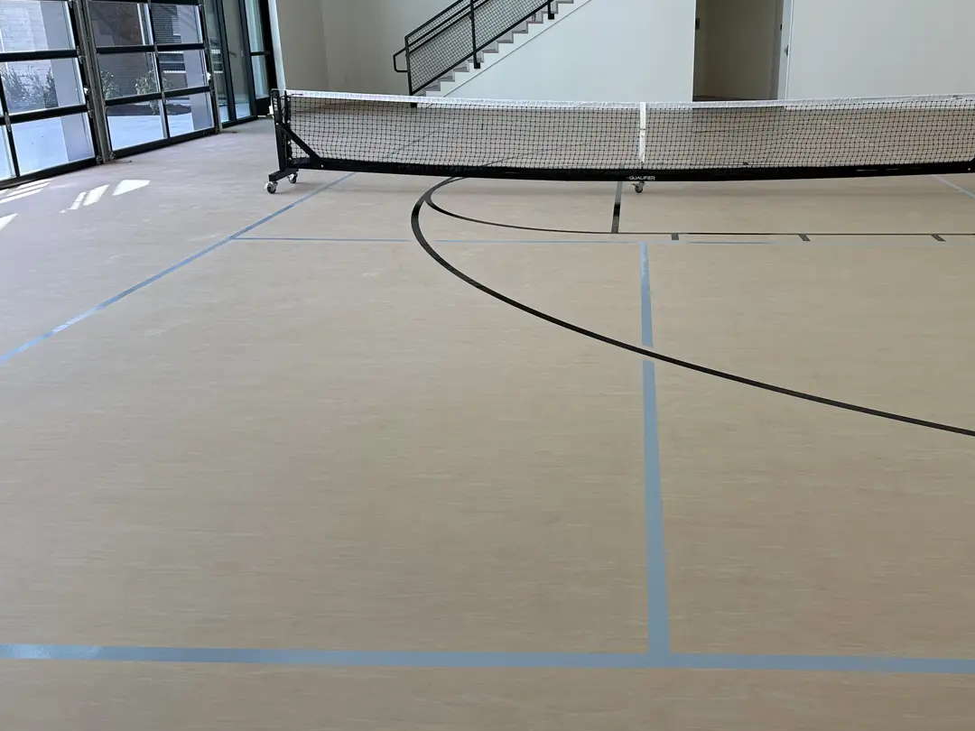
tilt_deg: -18.0
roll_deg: -0.5
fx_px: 901
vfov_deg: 44.1
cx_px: 621
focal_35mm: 32
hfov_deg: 56.0
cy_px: 321
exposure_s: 1/342
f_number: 1.78
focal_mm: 6.86
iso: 80
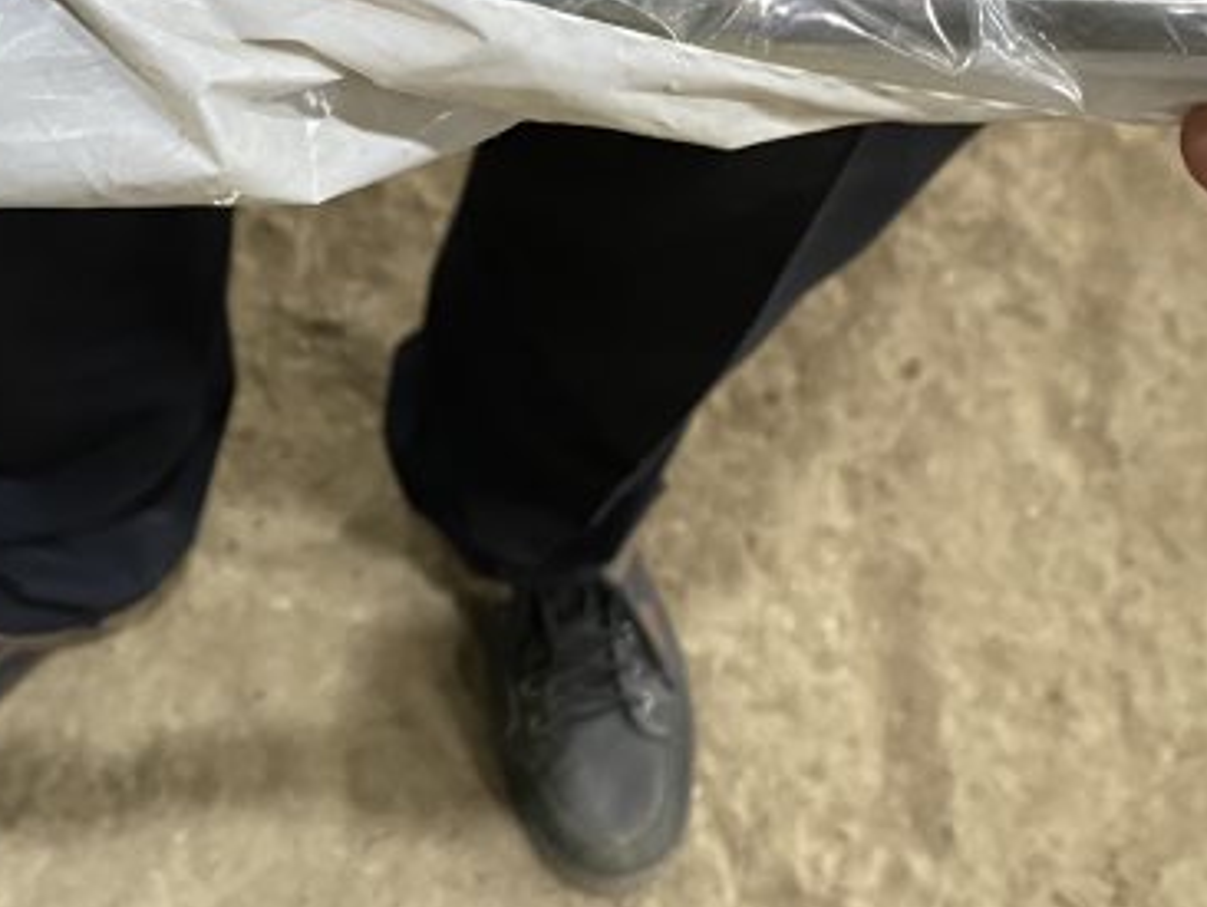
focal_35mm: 71
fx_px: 2477
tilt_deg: -66.3
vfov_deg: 20.7
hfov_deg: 26.7
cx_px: 175
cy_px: 455
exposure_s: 1/50
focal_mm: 4.25
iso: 250
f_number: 1.8
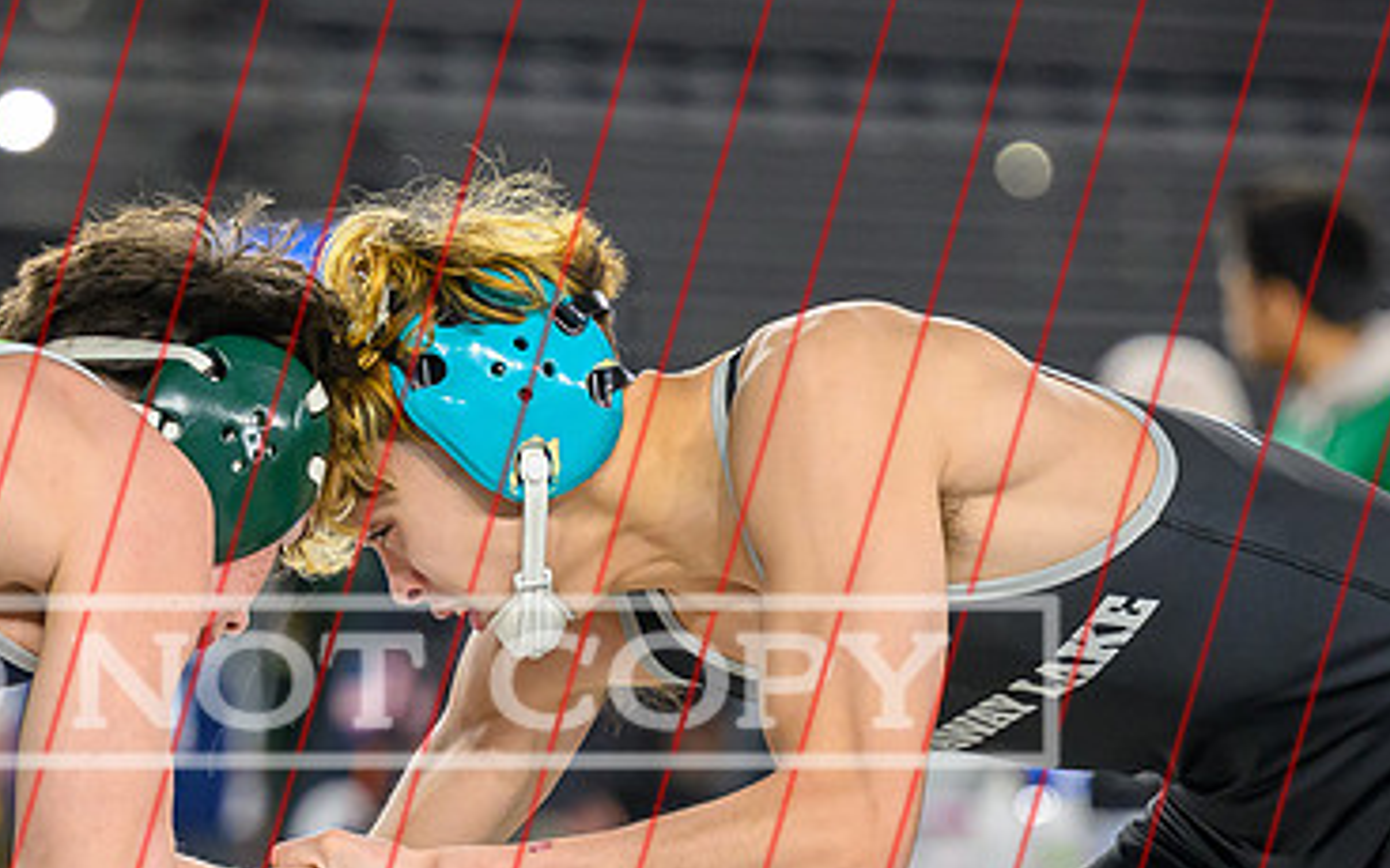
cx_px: 457
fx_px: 12577
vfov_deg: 4.0
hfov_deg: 6.3
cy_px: 818
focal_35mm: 332
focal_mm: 115
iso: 2000
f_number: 2.8
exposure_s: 1/800
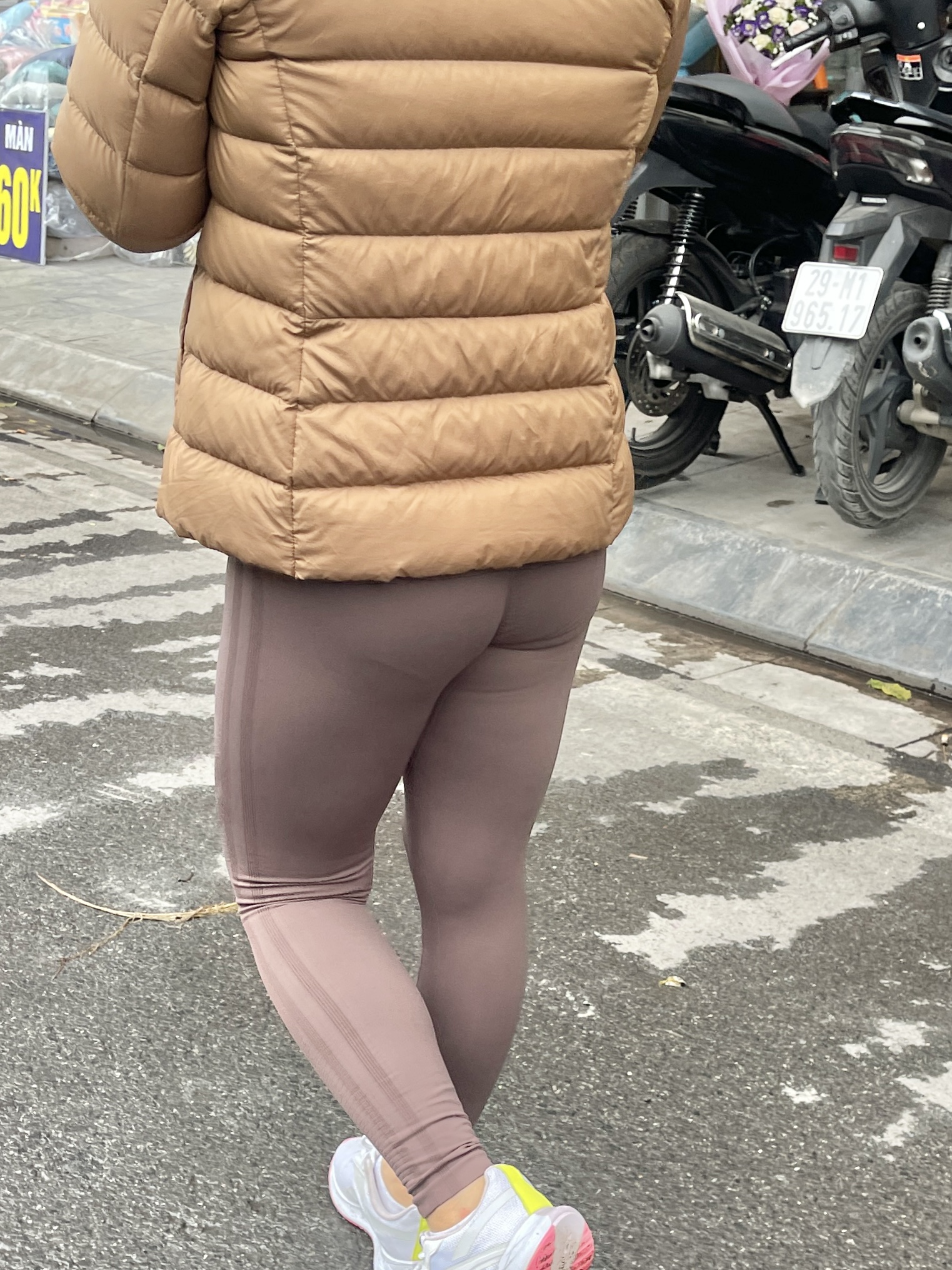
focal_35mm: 25
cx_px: 476
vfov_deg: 69.4
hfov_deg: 54.9
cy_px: 635
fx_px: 917
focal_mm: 5.1
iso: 32
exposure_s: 1/556
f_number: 1.6
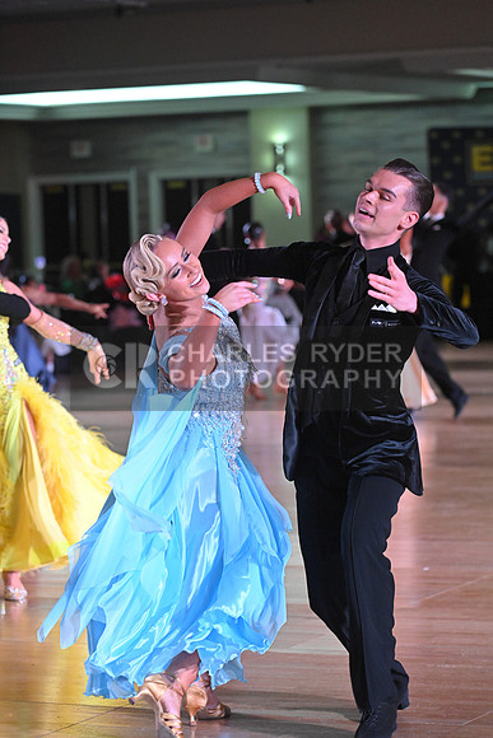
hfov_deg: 10.6
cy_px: 369
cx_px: 246
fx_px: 2669
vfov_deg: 15.8
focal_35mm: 130
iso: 5000
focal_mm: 130
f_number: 5
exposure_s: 1/400
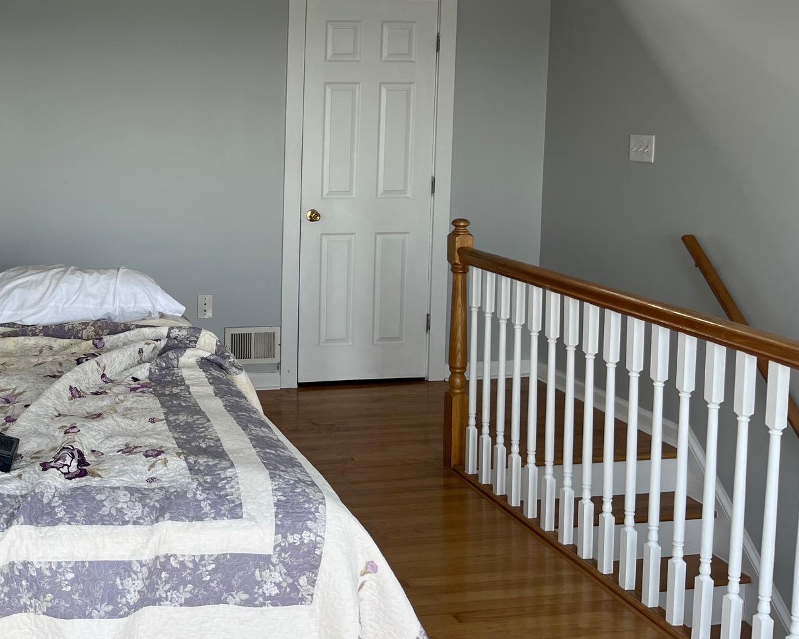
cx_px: 125
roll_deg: +0.3
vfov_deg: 34.5
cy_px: 200
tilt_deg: -5.4
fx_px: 1017
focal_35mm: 43
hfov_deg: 40.5
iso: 32
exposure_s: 1/138
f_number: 1.6
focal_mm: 5.1
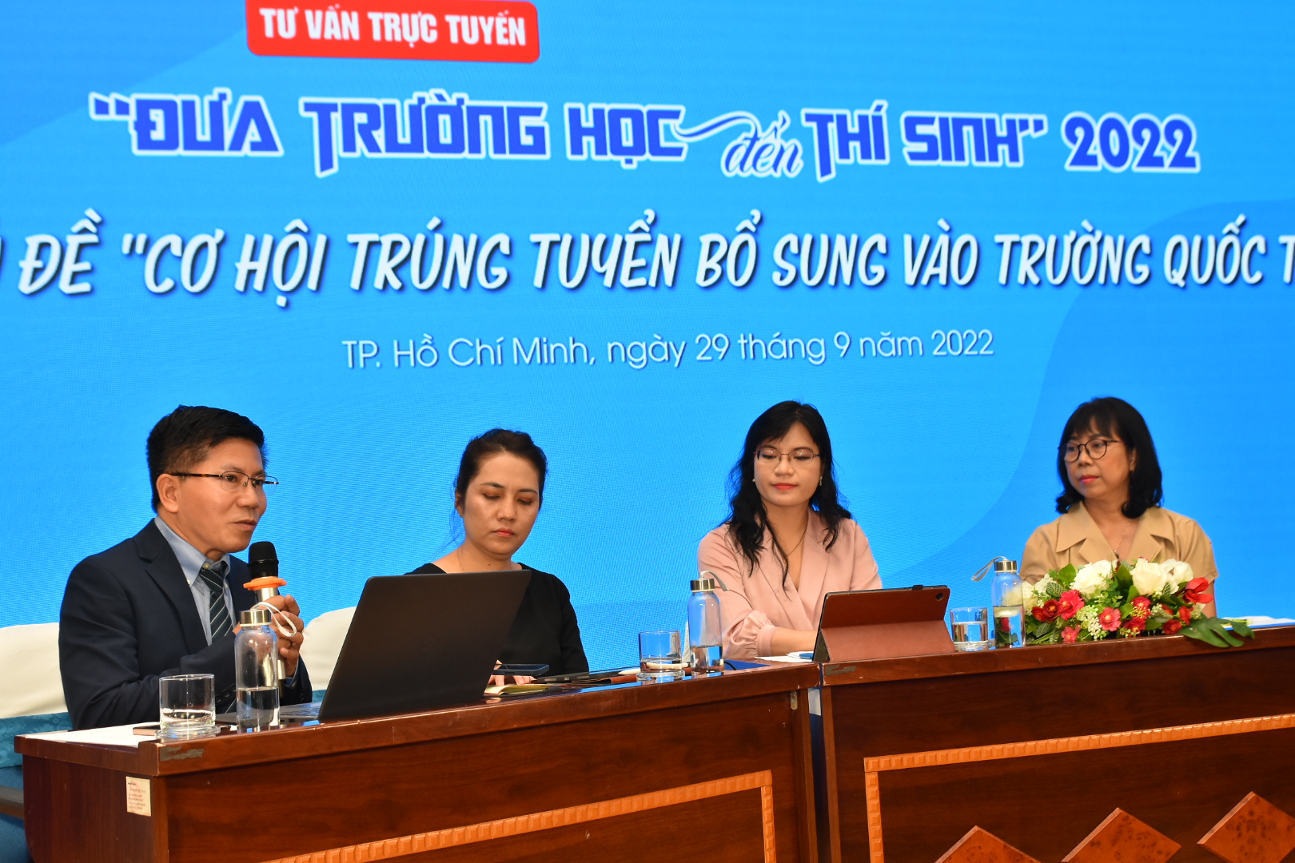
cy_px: 432
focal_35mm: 44
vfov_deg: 30.8
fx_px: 1565
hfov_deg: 45.0
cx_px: 648
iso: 800
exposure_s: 1/125
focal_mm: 29
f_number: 5.6
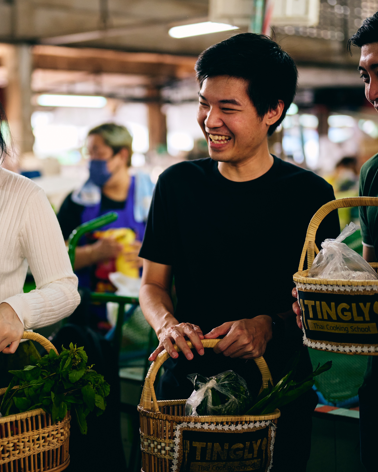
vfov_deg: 26.8
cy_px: 236
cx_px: 163
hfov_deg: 21.5
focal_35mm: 71
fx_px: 993
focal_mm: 50
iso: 640
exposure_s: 1/320
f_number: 1.8
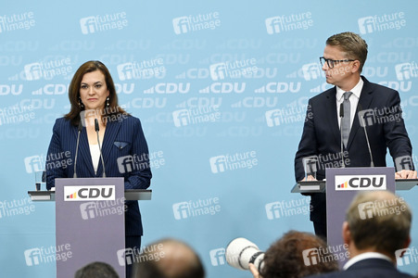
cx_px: 209
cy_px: 139
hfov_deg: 14.2
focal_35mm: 145
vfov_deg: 9.4
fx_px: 1682
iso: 4000
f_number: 5
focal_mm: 145
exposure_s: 1/640
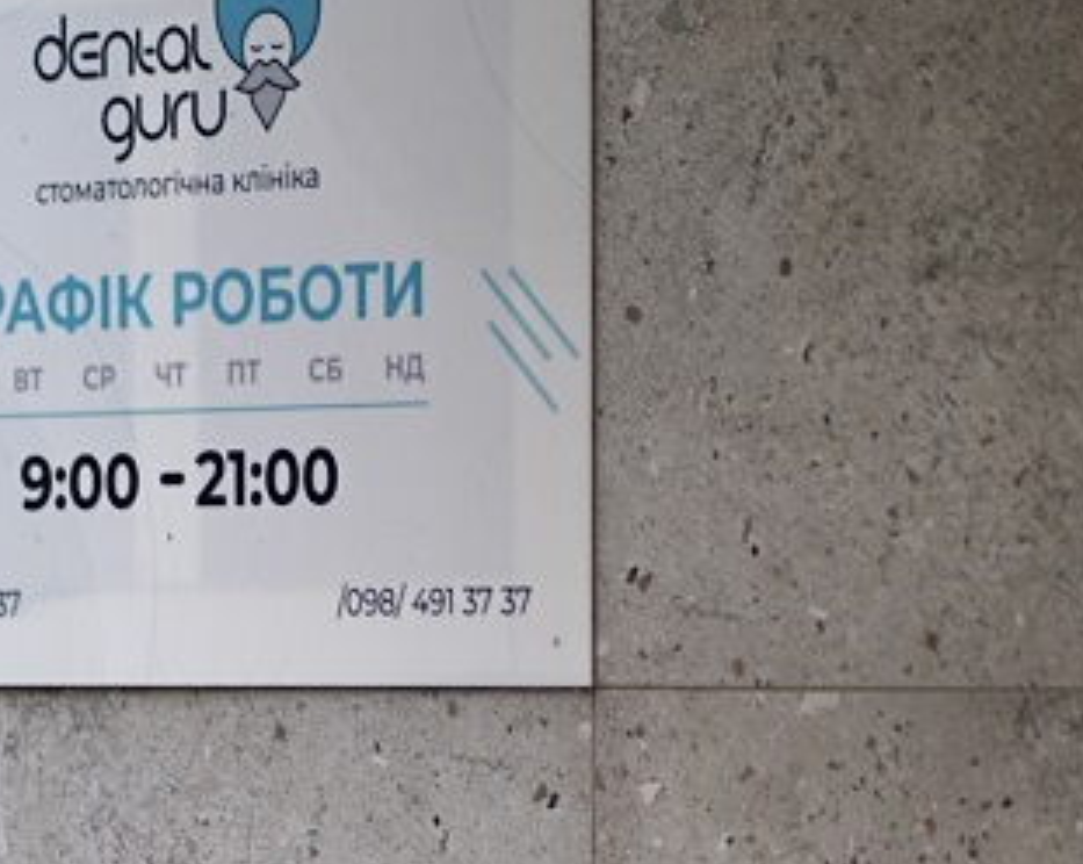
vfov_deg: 9.7
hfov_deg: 12.2
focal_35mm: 158
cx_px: 280
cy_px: 254
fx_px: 5058
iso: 200
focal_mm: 85
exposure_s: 1/160
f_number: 1.8
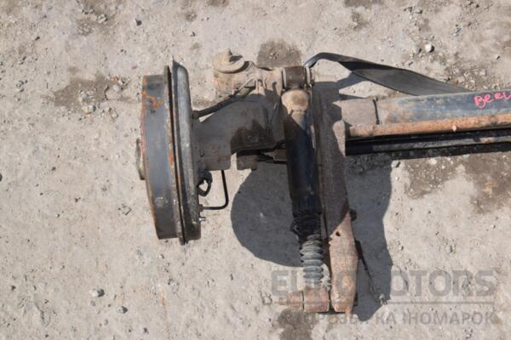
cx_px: 256
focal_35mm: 60
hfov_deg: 33.4
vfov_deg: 22.6
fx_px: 852
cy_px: 170
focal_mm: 40
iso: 800
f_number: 25
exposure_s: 1/200
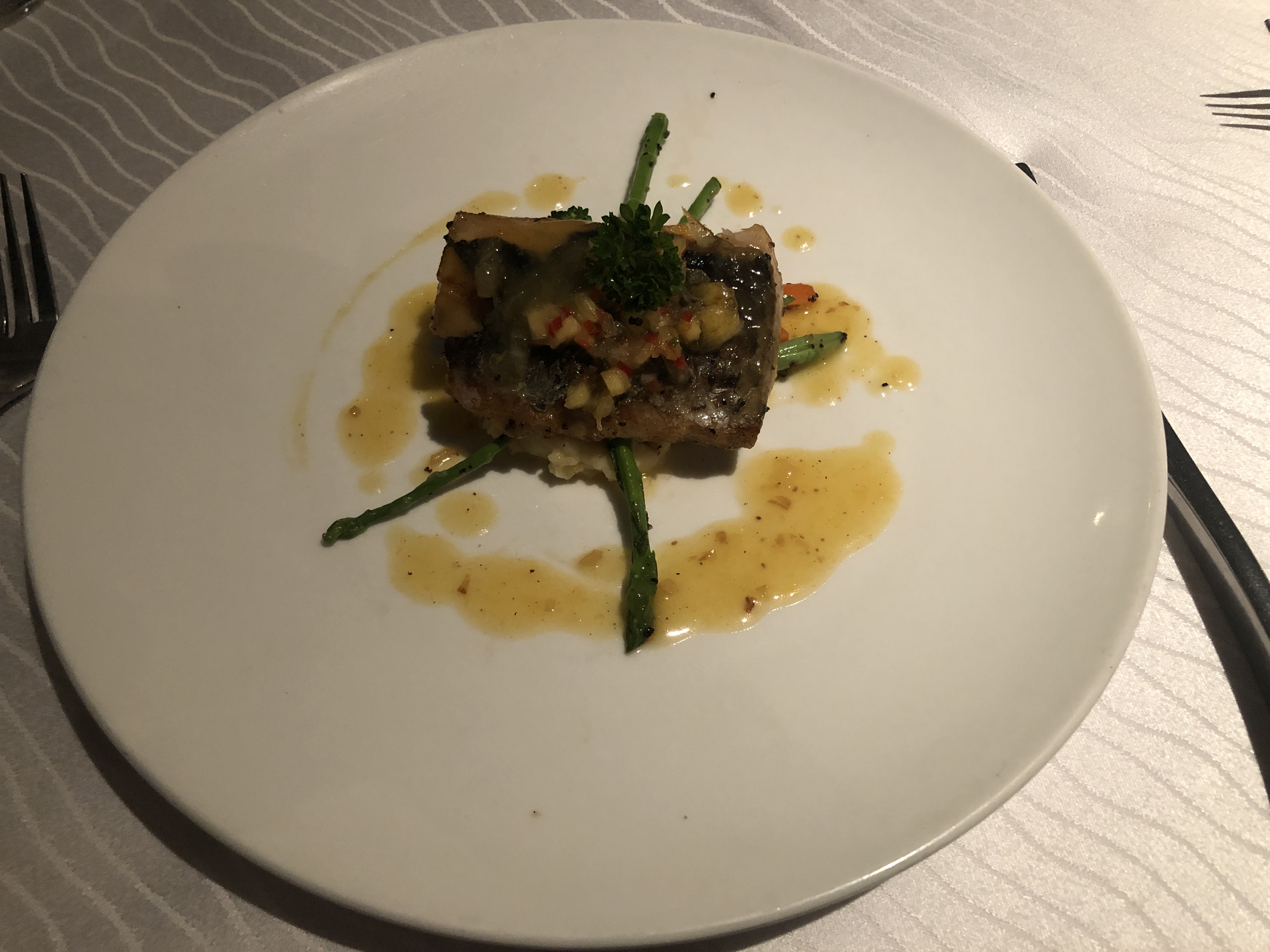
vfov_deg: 49.7
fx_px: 1027
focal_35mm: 28
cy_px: 476
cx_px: 635
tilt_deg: -57.1
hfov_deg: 63.4
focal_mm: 3.99
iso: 100
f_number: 1.8
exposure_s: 1/17
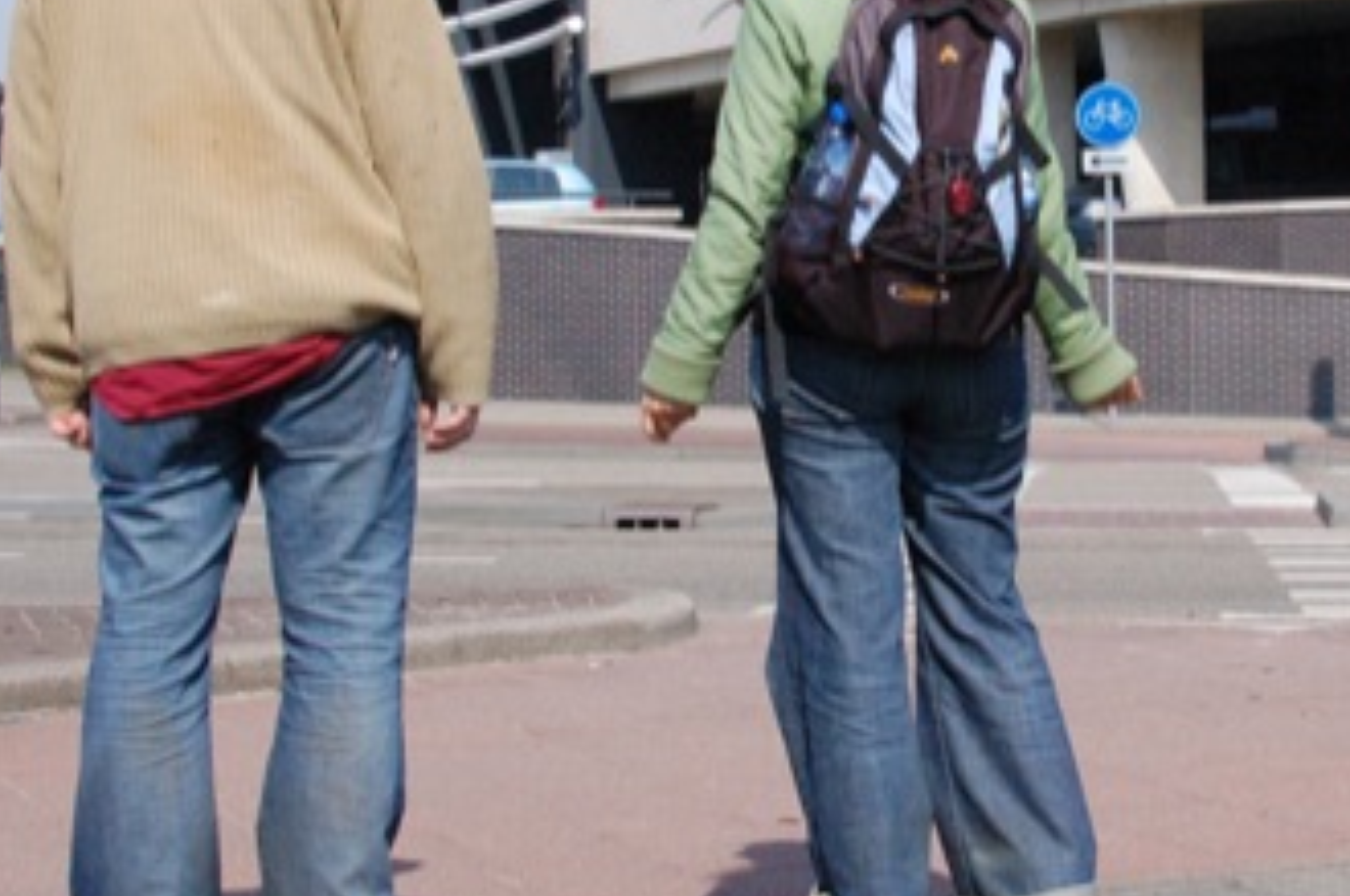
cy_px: 288
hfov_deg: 20.0
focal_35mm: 102
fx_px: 3818
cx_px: 941
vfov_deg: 13.4
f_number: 16
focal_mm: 35
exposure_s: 1/800
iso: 1600
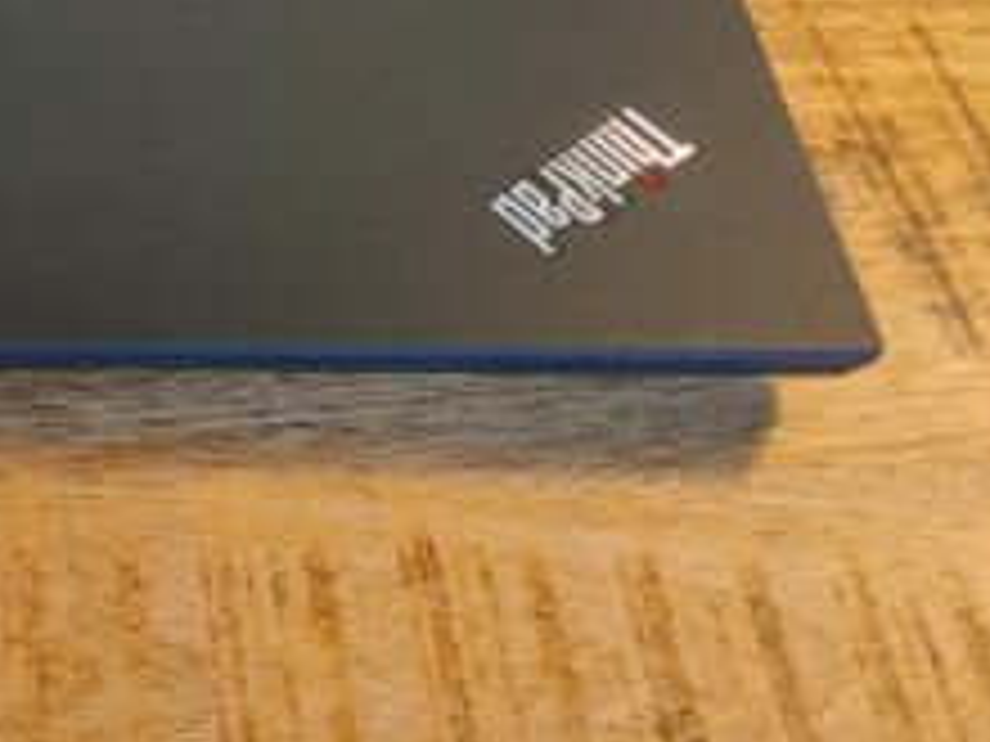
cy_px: 36
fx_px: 2031
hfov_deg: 24.7
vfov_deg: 20.2
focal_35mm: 71
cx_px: -202
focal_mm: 4.81
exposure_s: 1/100
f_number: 1.8
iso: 250
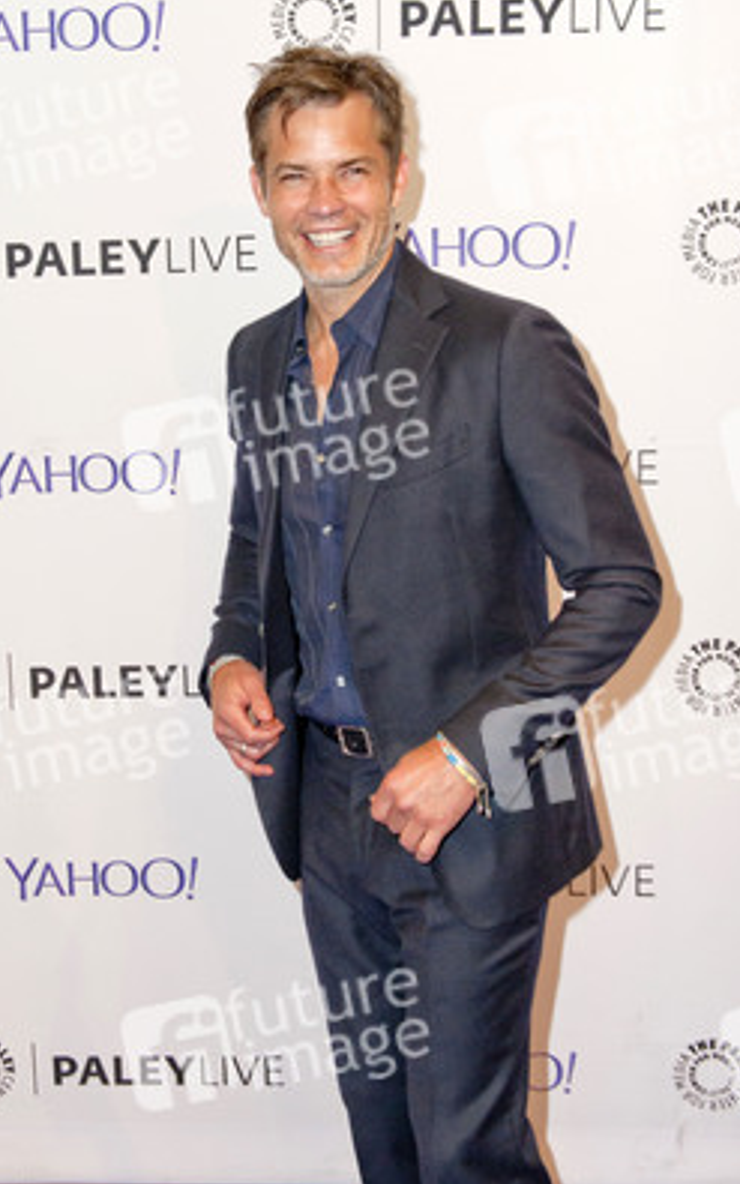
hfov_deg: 38.3
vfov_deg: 58.1
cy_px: 591
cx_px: 364
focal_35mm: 33
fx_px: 1064
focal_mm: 32
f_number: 4
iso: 400
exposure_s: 1/400
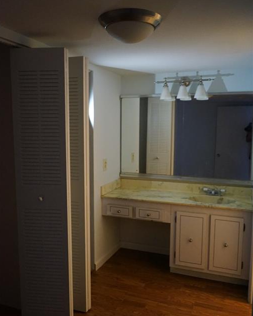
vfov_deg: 55.6
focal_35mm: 32
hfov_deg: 45.8
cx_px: 125
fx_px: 299
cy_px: 165
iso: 5000
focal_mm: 28
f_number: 3.5
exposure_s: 1/60
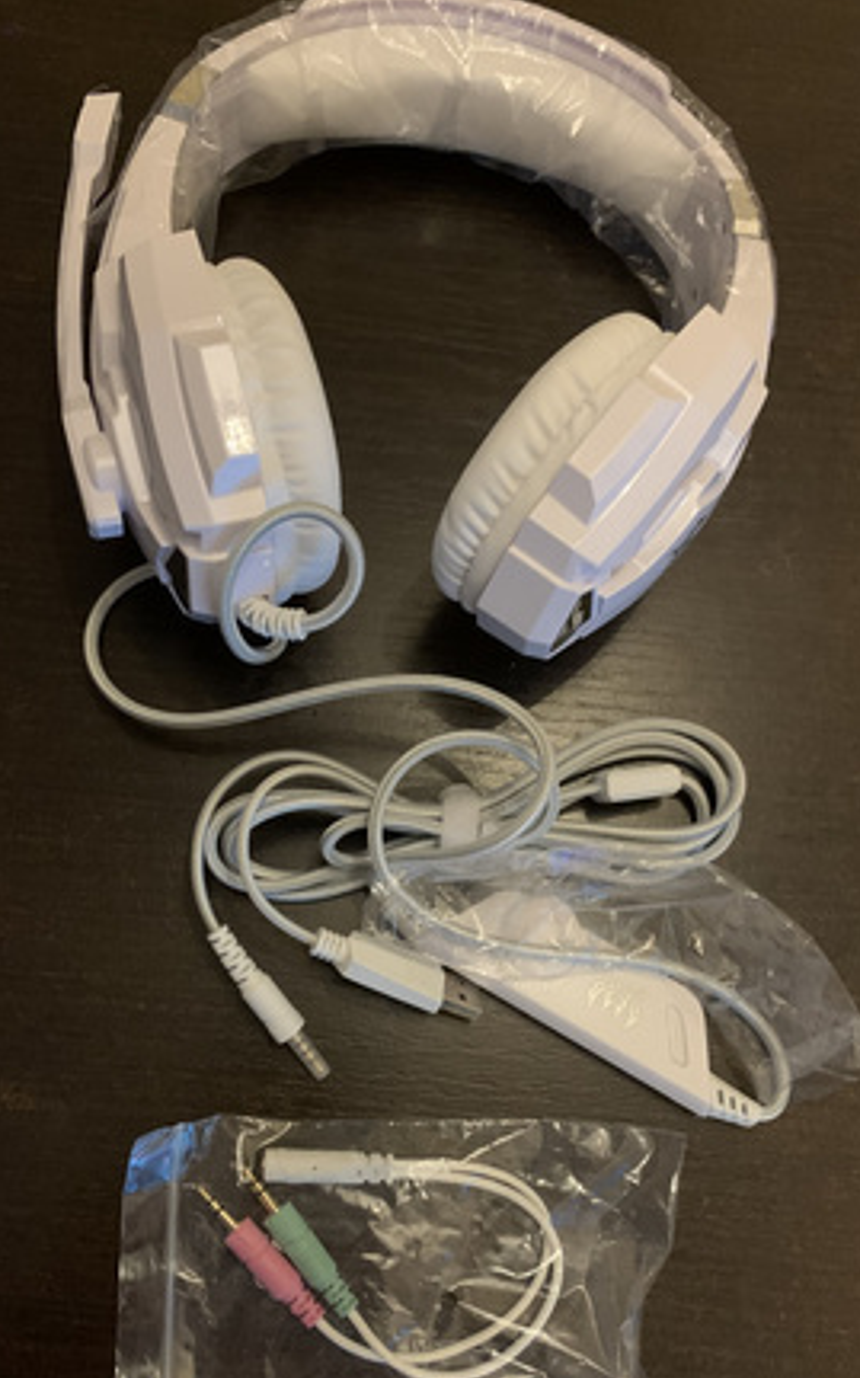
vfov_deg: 59.4
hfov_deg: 39.4
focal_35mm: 32
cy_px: 793
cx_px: 404
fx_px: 1201
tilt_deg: -79.7
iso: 640
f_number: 1.8
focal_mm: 4.25
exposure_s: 1/25
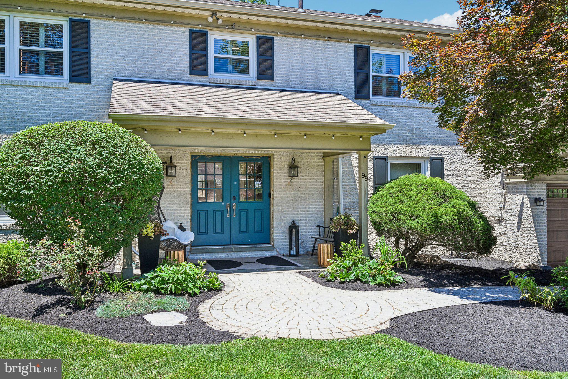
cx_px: 284
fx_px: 473
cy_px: 190
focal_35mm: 30
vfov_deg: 43.6
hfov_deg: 61.9
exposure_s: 1/640
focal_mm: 30
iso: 800
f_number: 8
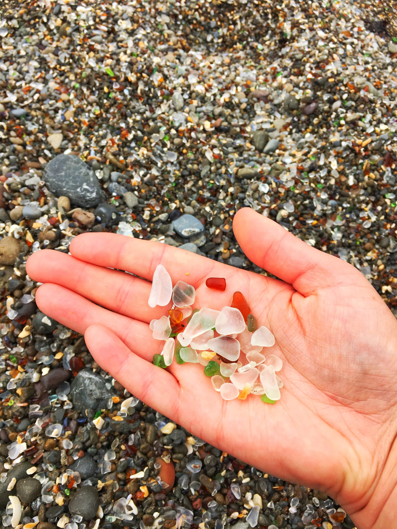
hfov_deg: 48.2
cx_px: 198
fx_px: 443
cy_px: 264
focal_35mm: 29
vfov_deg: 61.7
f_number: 2.2
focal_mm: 4.15
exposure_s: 1/938
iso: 25
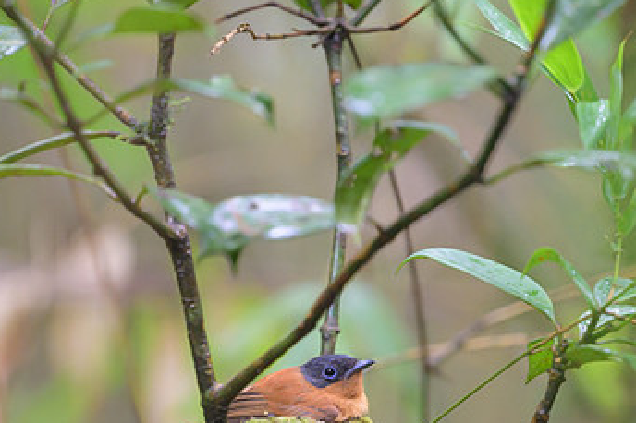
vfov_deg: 1.9
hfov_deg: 2.9
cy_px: 334
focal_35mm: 707
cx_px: 364
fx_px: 12484
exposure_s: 1/250
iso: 3200
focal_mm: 400
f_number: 2.8
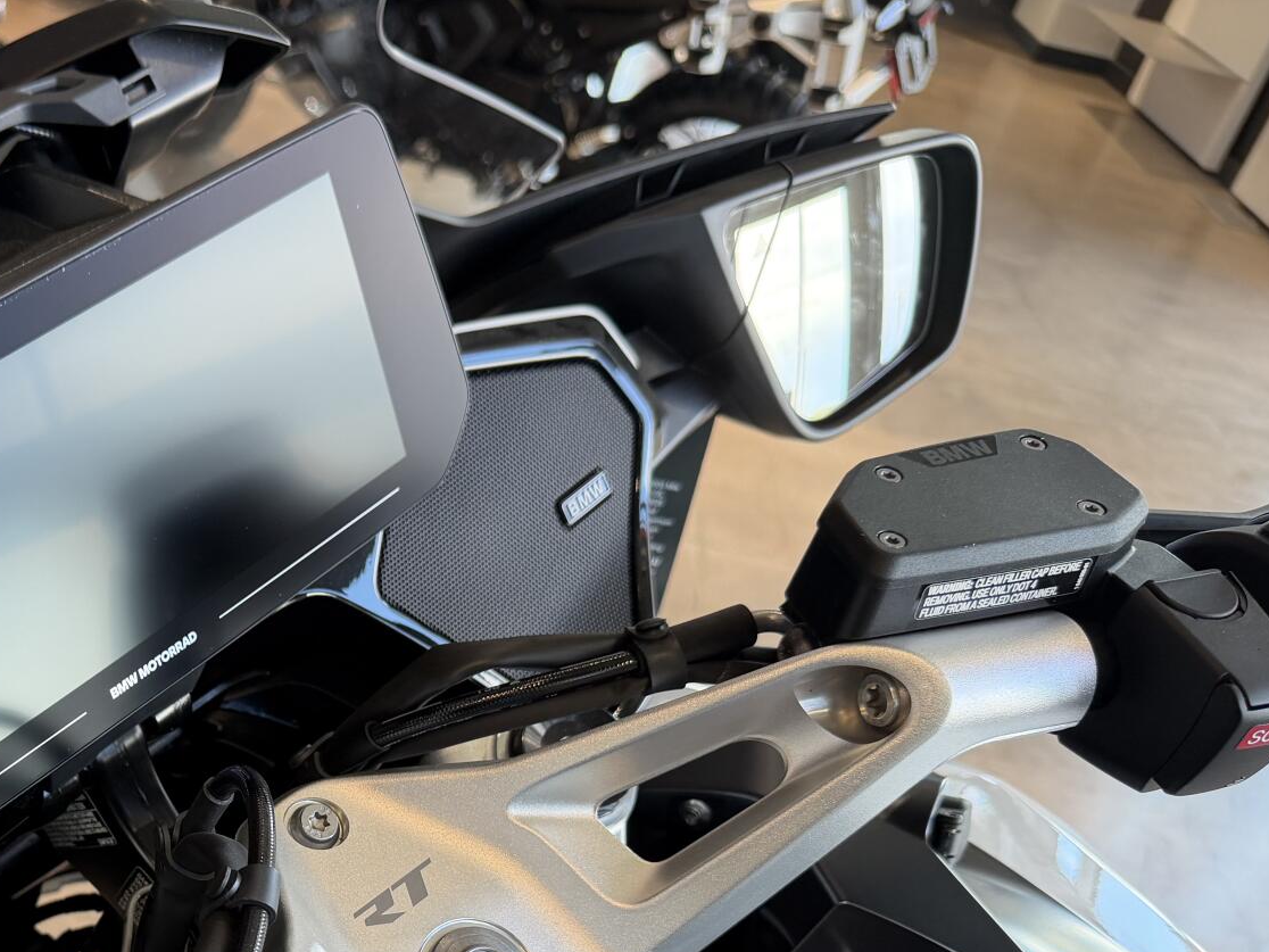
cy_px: 851
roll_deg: -11.3
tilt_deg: -38.5
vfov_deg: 32.0
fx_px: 1576
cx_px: 175
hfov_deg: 41.1
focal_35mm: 43
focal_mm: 6.76
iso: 160
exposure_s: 1/120
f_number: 1.78
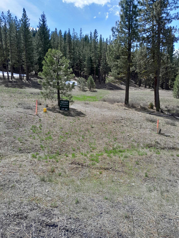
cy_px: 119
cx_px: 90
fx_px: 186
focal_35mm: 27
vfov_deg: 65.3
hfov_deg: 51.4
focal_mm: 4
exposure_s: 1/345
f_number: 1.8
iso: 40
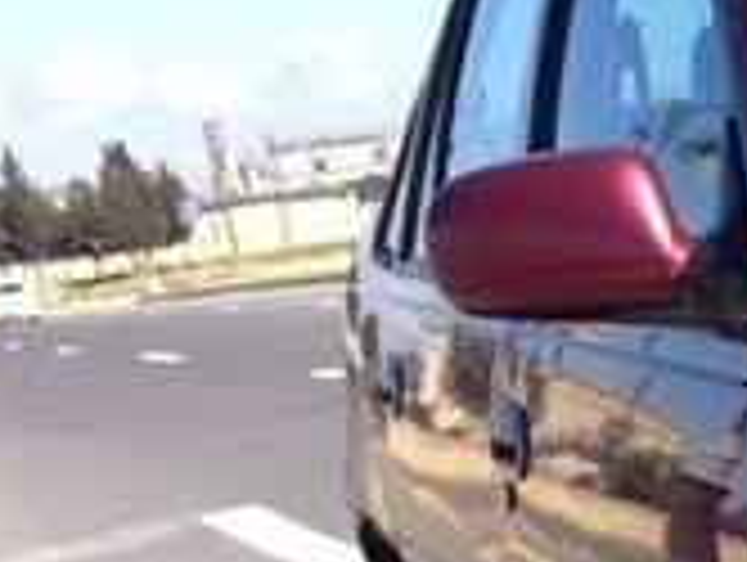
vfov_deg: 11.1
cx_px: 1436
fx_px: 2831
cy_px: 708
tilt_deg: -14.8
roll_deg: +8.5
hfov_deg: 13.2
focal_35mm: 131
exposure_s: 1/753
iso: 50
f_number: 2.4
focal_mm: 4.12
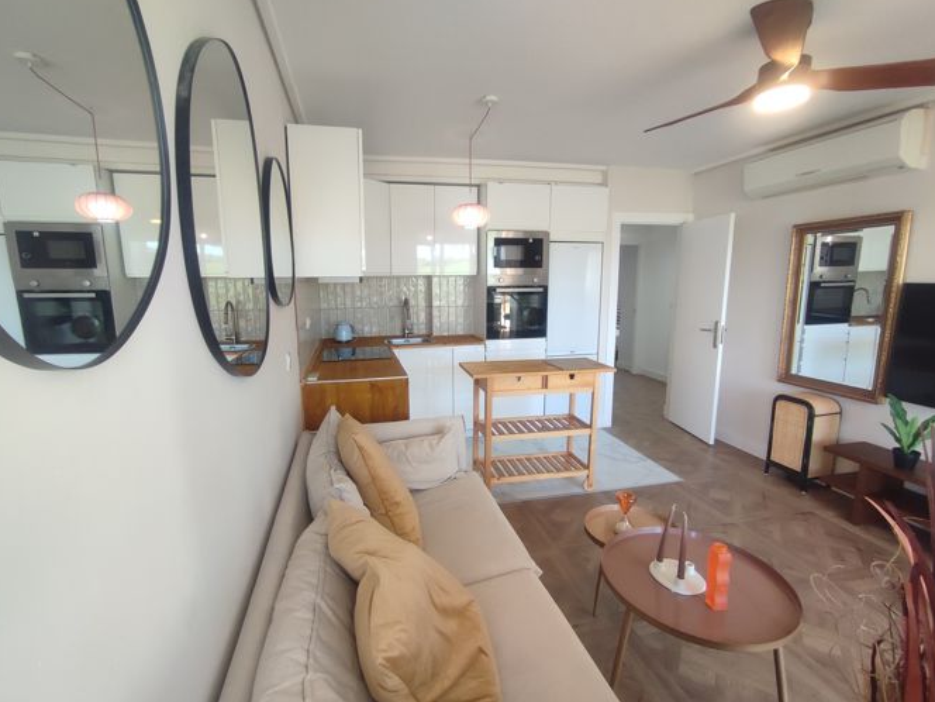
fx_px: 459
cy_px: 355
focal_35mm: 17
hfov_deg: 91.0
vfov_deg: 74.7
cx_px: 458
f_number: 2.2
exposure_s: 1/100
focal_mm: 1.65
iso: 263
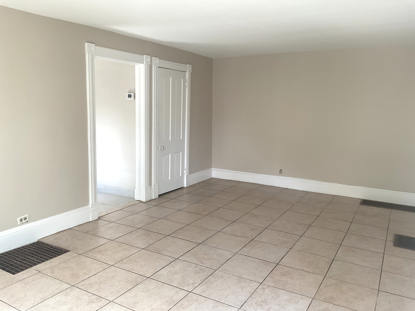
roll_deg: -0.8
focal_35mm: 29
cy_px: 156
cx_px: 208
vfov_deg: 48.2
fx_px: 348
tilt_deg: -6.6
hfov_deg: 61.7
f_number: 1.8
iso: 40
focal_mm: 3
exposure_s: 1/60
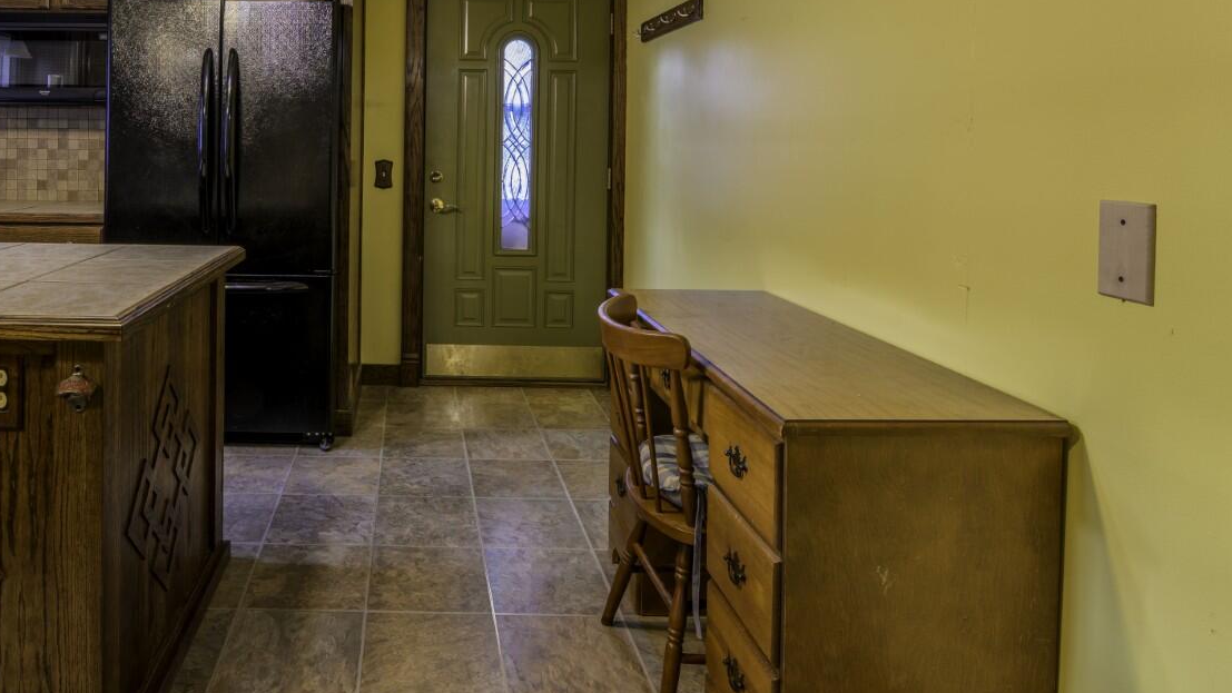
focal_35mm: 23
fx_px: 751
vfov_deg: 47.0
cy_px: 142
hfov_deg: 75.7
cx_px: 391
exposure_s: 1.3
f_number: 8
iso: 64
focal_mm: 15
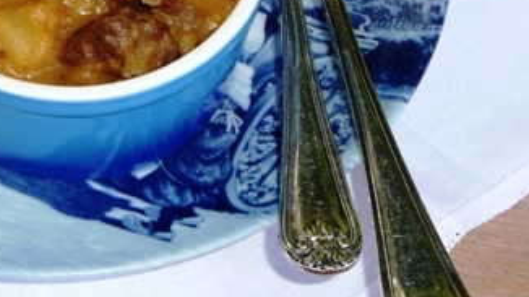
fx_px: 1290
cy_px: -11
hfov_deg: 22.7
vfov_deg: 12.9
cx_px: 67
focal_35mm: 92
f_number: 4
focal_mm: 7.1
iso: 100
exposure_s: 1/30
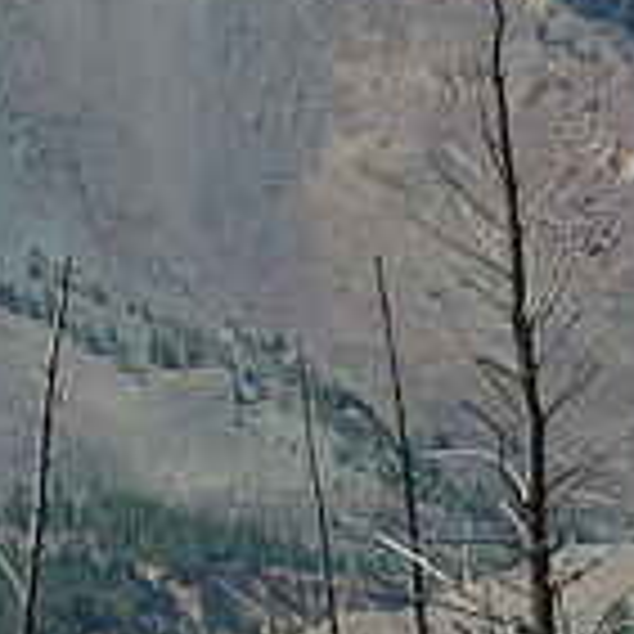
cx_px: -202
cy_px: 400
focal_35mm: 522
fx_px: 10817
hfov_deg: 3.3
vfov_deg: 3.4
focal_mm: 80
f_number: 9
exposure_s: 1/320
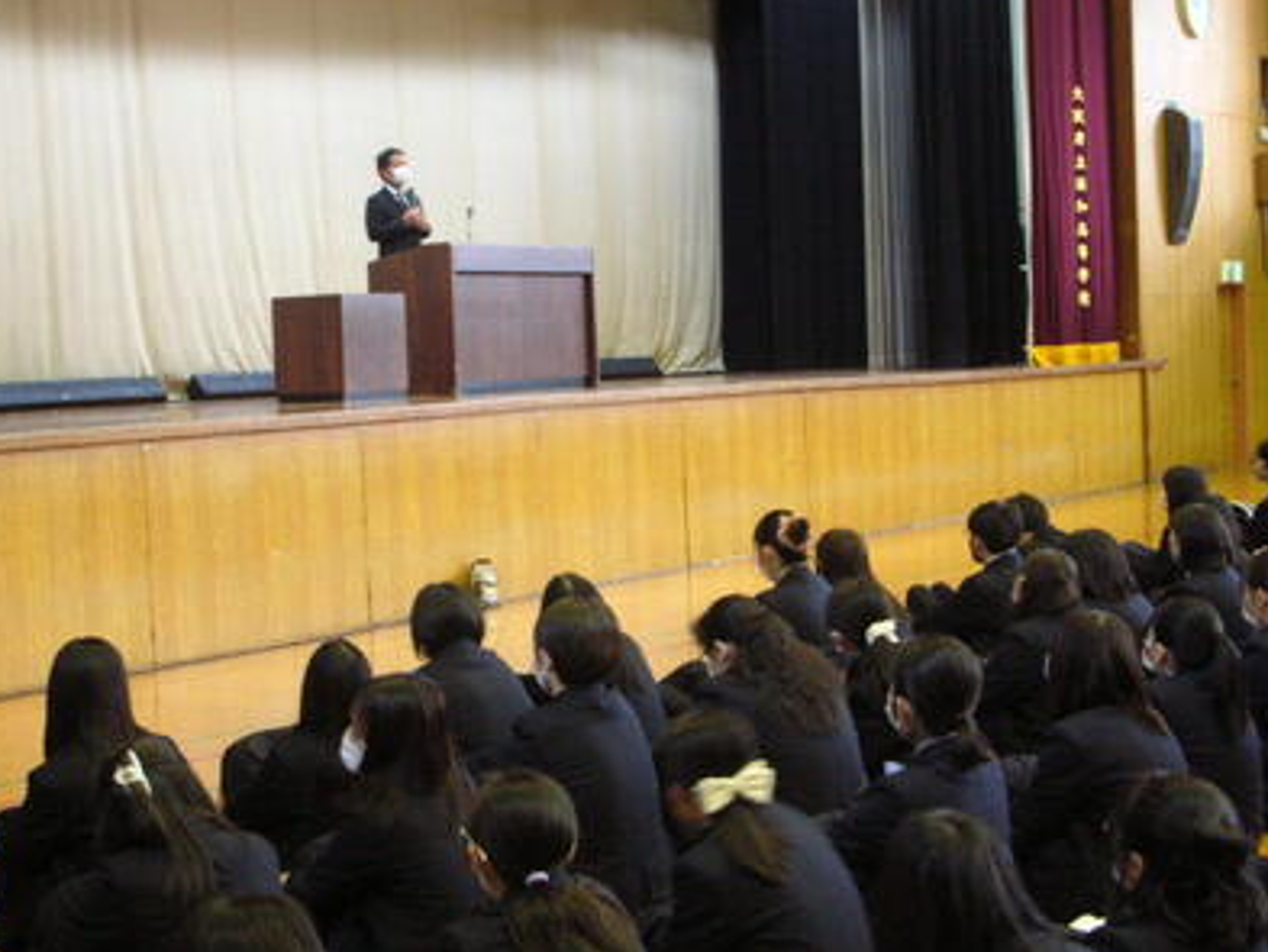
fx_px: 2162
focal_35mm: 59
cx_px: 626
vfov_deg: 24.8
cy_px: 471
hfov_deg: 32.7
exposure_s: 1/6.8
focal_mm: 9.6
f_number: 3.5
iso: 143
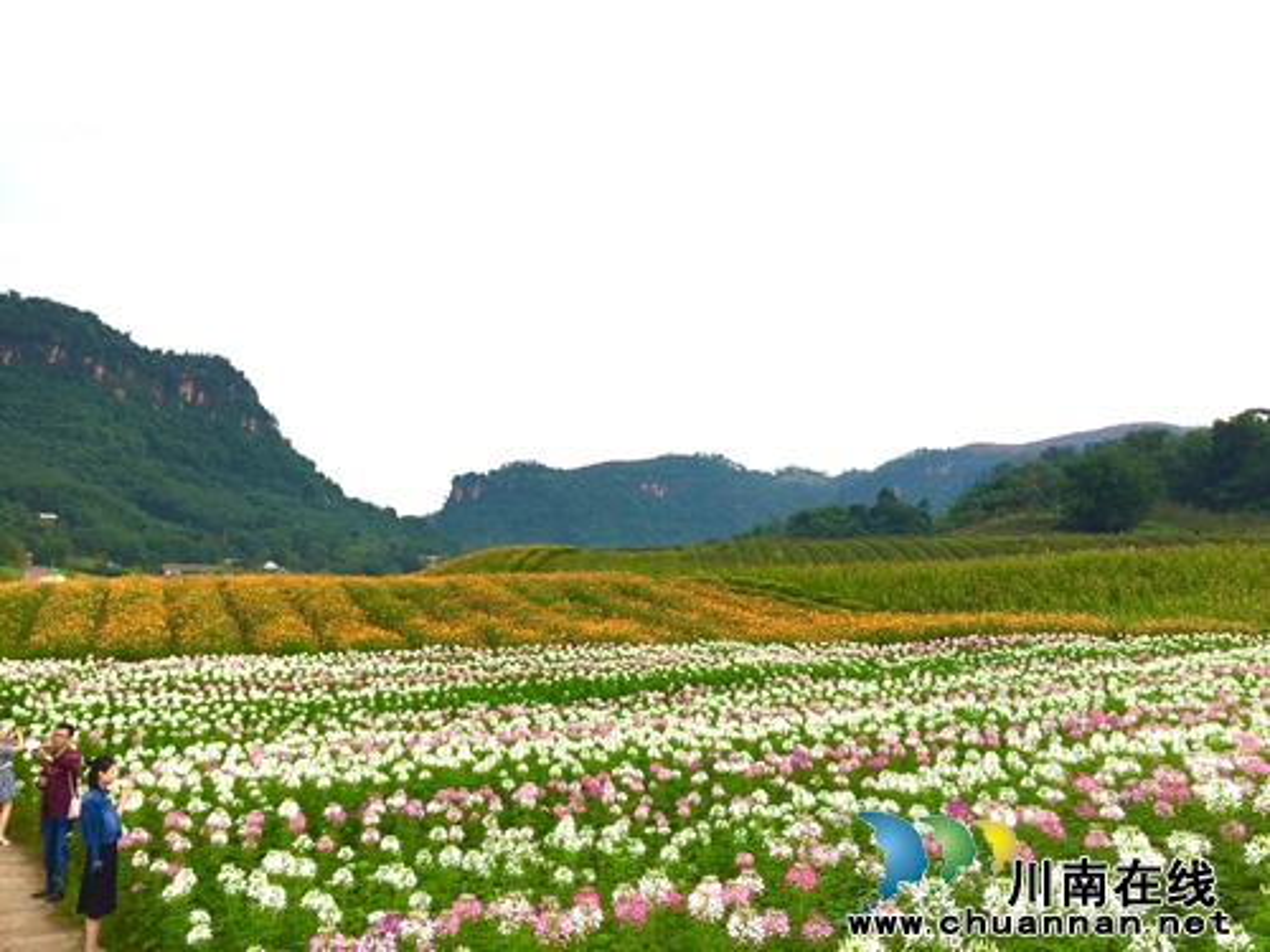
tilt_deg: +6.6
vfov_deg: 48.2
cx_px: 635
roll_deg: -1.8
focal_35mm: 29
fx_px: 1064
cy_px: 476
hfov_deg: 61.7
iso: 32
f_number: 2.2
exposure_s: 1/638
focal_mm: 4.15
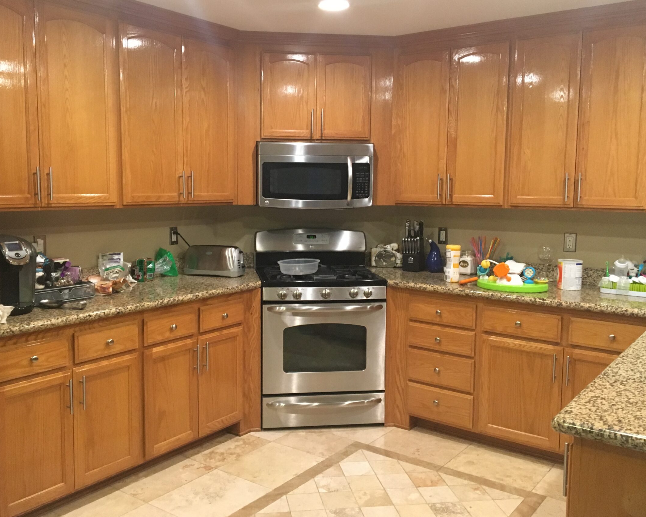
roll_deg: -0.3
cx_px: 302
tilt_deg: -5.7
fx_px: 650
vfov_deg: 43.3
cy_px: 247
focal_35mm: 34
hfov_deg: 52.8
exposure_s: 1/30
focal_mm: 4.15
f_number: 2.2
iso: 160
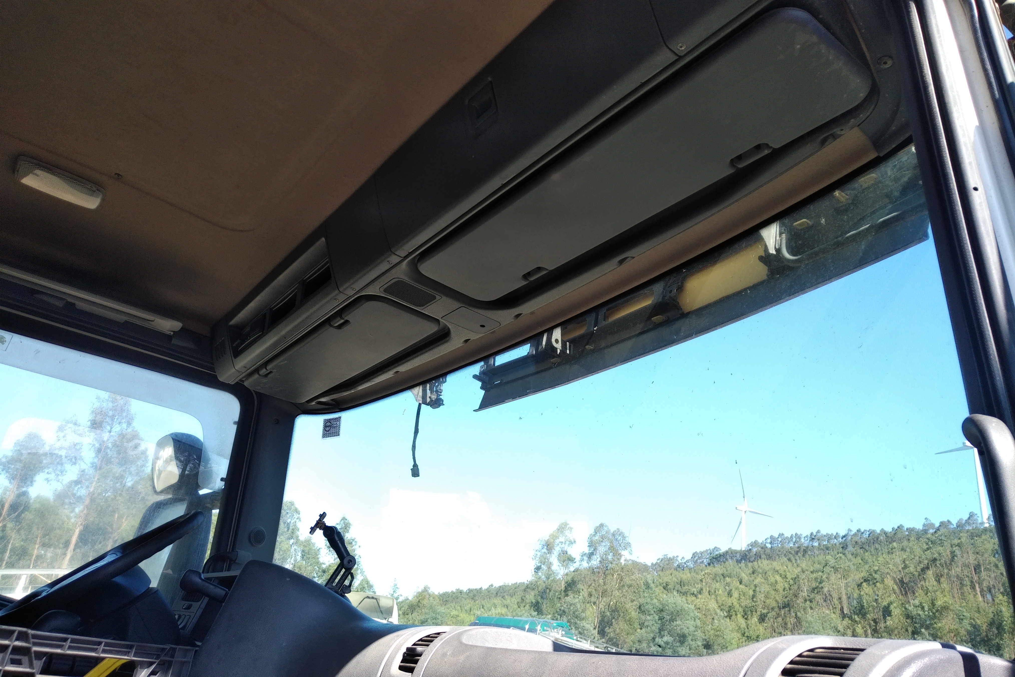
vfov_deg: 51.3
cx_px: 508
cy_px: 338
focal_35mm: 25
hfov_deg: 71.5
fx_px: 705
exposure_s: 1/362
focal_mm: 4.52
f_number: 2
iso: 100
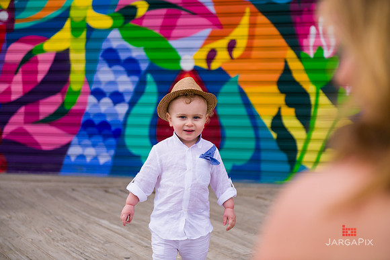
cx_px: 195
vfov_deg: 19.5
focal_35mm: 70
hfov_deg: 28.8
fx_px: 758
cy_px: 130
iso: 200
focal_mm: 70
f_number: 3.2
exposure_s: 1/3200
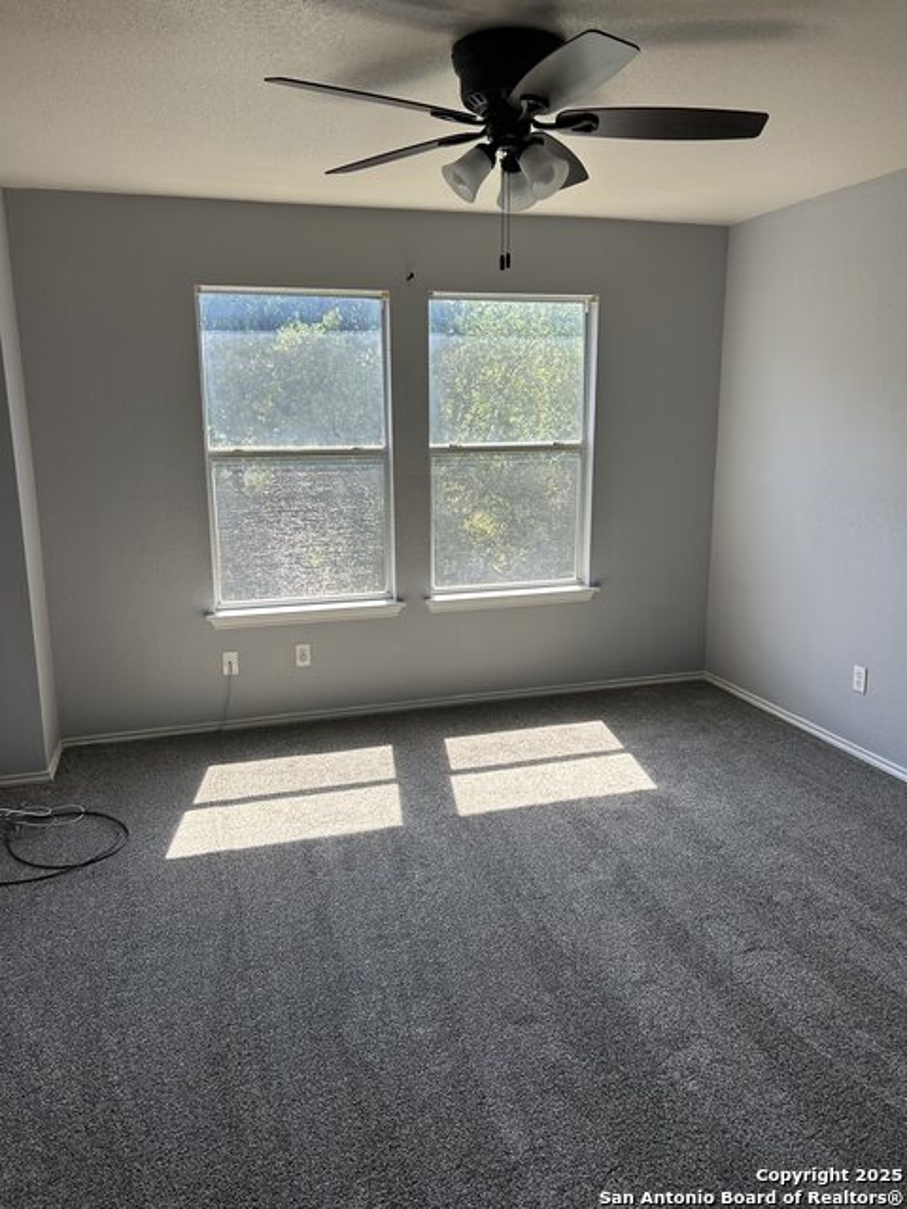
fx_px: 908
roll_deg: +0.1
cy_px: 604
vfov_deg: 67.3
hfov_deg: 53.1
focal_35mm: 26
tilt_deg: -11.9
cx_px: 454
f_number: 1.5
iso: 40
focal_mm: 5.7
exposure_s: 1/266
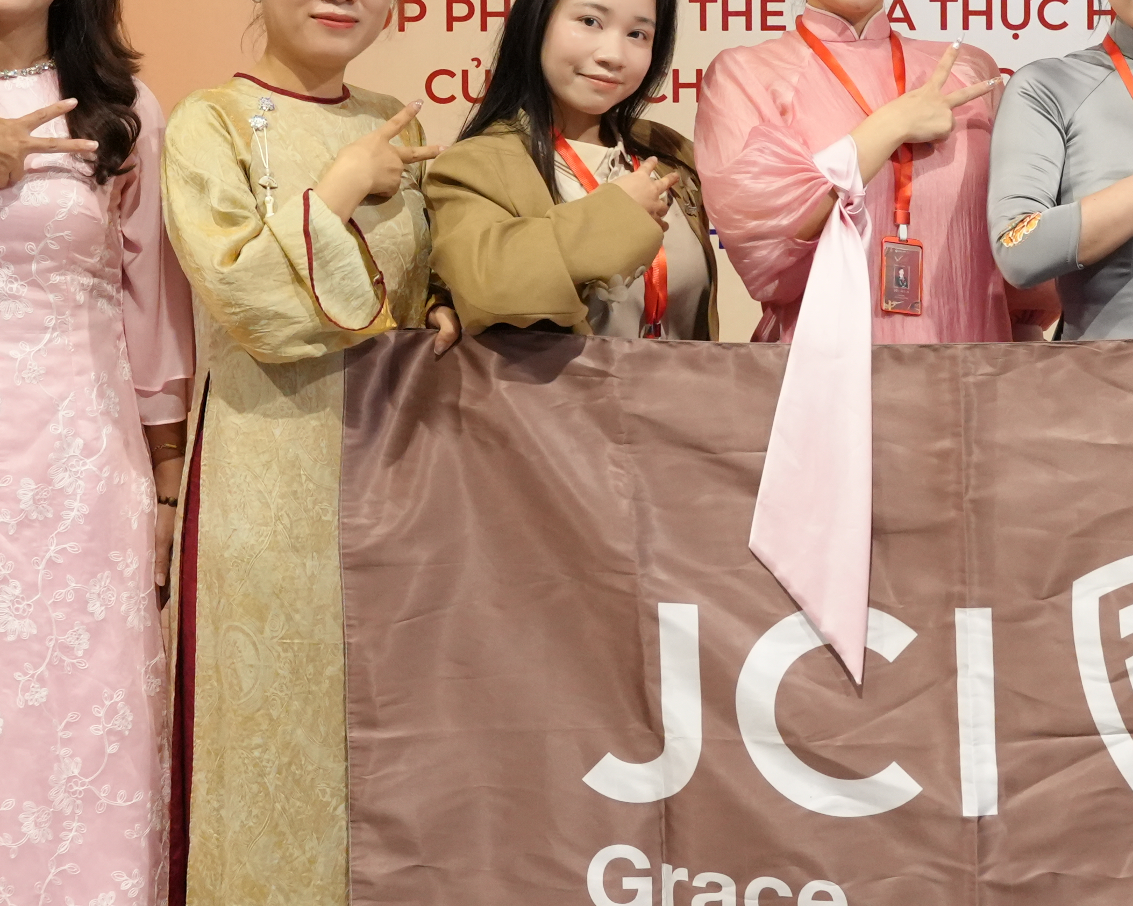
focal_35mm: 104
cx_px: 1093
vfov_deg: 14.7
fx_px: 3486
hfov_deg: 18.1
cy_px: 195
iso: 4000
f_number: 4
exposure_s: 1/125
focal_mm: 33.3
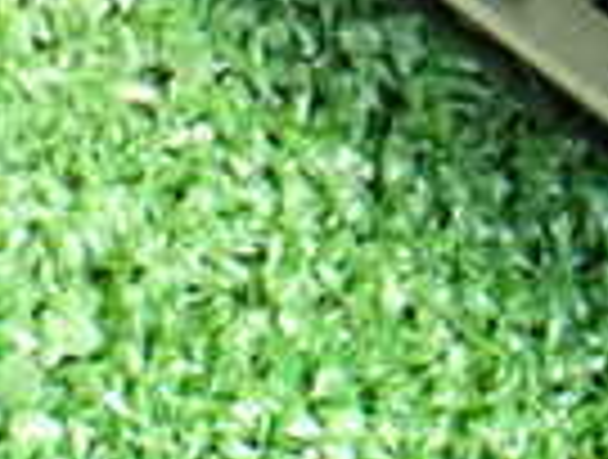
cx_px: 842
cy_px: -180
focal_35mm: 133
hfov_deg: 14.1
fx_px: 2342
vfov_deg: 10.9
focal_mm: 5.4
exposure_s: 1/40
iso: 800
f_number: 2.3
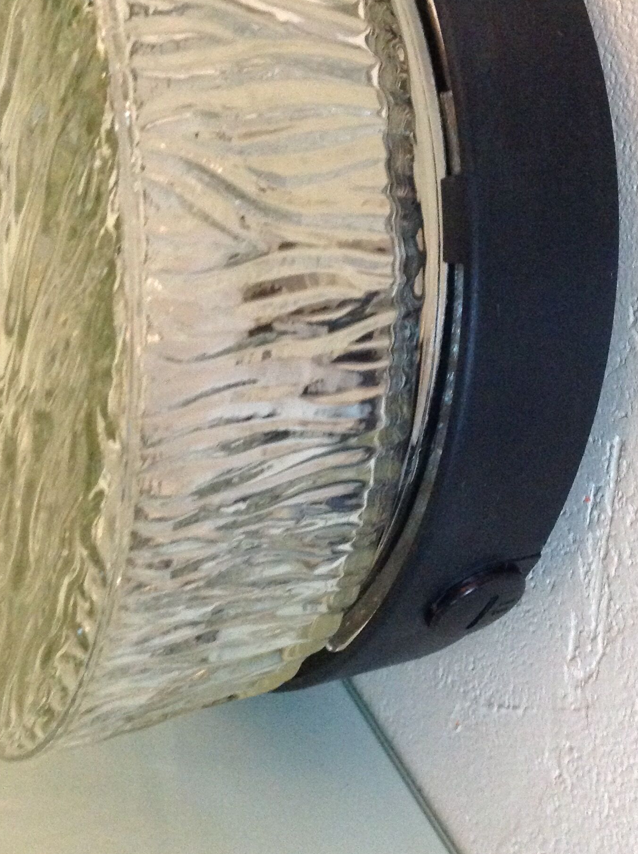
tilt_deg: -29.6
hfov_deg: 28.9
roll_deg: -17.8
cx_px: 404
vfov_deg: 38.2
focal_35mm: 50
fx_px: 1232
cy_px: 386
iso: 500
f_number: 2.4
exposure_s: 1/17
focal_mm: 4.28
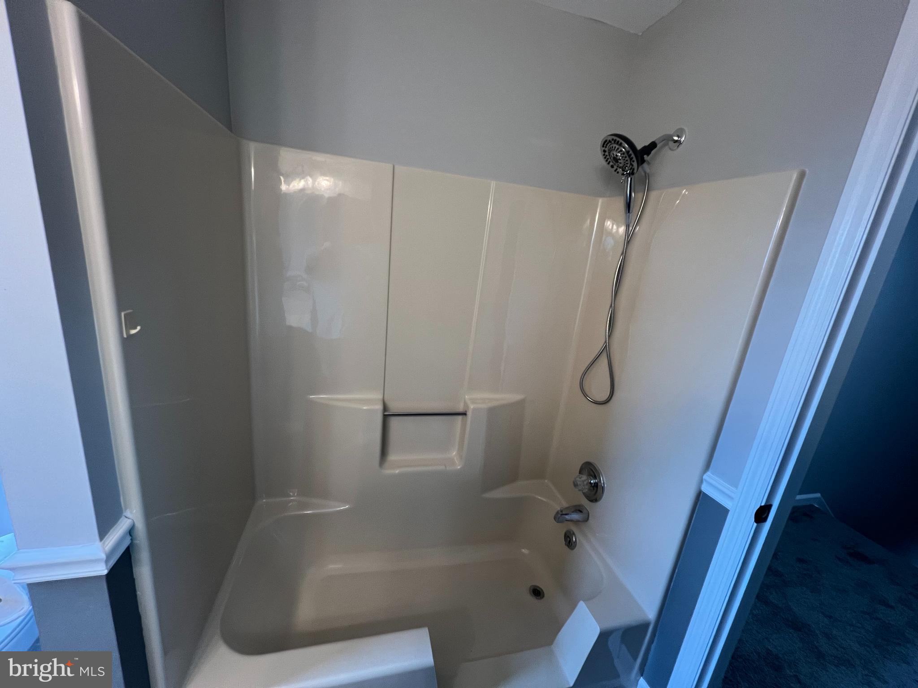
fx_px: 345
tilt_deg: -15.0
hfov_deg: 106.2
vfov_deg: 89.9
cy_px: 344
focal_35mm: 13
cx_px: 459
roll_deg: -6.1
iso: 250
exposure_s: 1/120
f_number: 1.8
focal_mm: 1.57
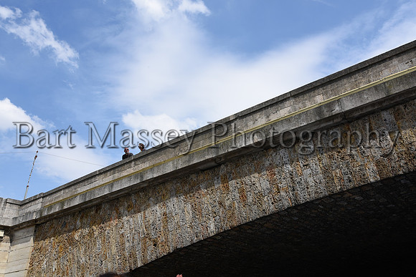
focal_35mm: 31
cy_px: 138
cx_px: 208
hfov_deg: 60.3
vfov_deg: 42.3
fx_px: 358
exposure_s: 1/125
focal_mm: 31
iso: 90
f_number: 11
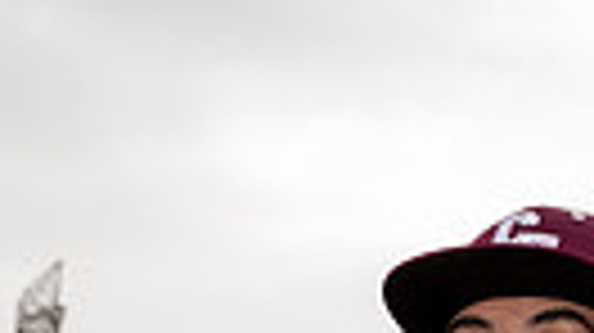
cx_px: 513
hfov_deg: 17.0
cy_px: 976
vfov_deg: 8.3
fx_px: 1967
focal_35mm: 125
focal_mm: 35
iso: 125
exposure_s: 1/250
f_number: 5
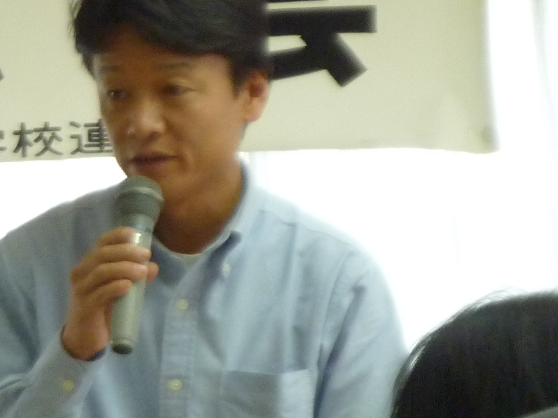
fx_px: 6415
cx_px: 288
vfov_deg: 3.7
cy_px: 190
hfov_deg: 5.0
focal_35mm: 398
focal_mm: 22.5
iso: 320
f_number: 4.5
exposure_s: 1/50
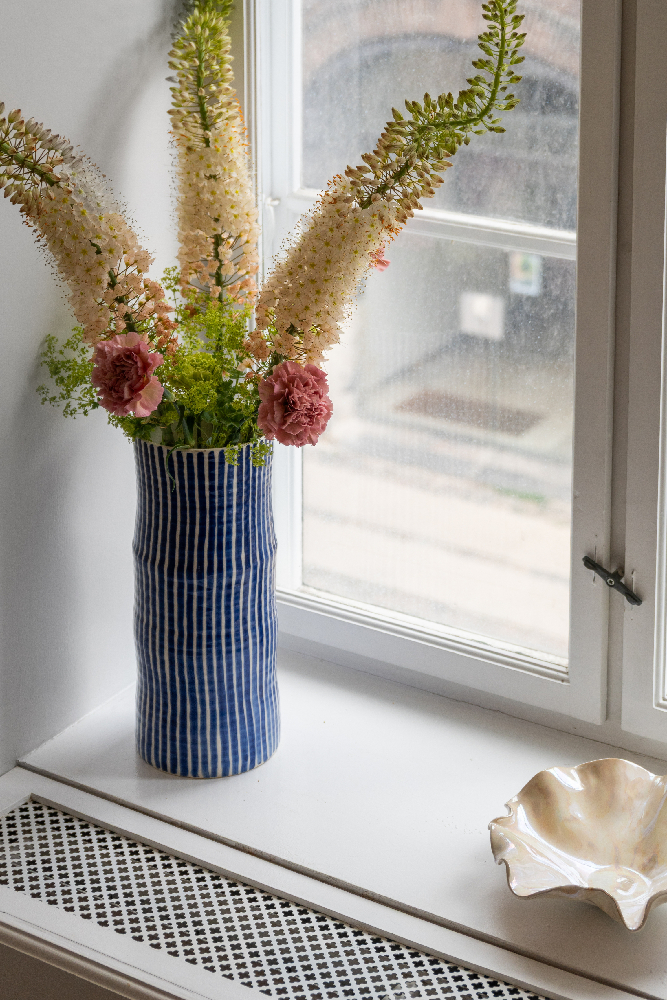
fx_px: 1959
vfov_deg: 28.6
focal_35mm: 70
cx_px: 334
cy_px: 500
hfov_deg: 19.3
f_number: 4
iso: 200
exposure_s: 1/320
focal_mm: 47
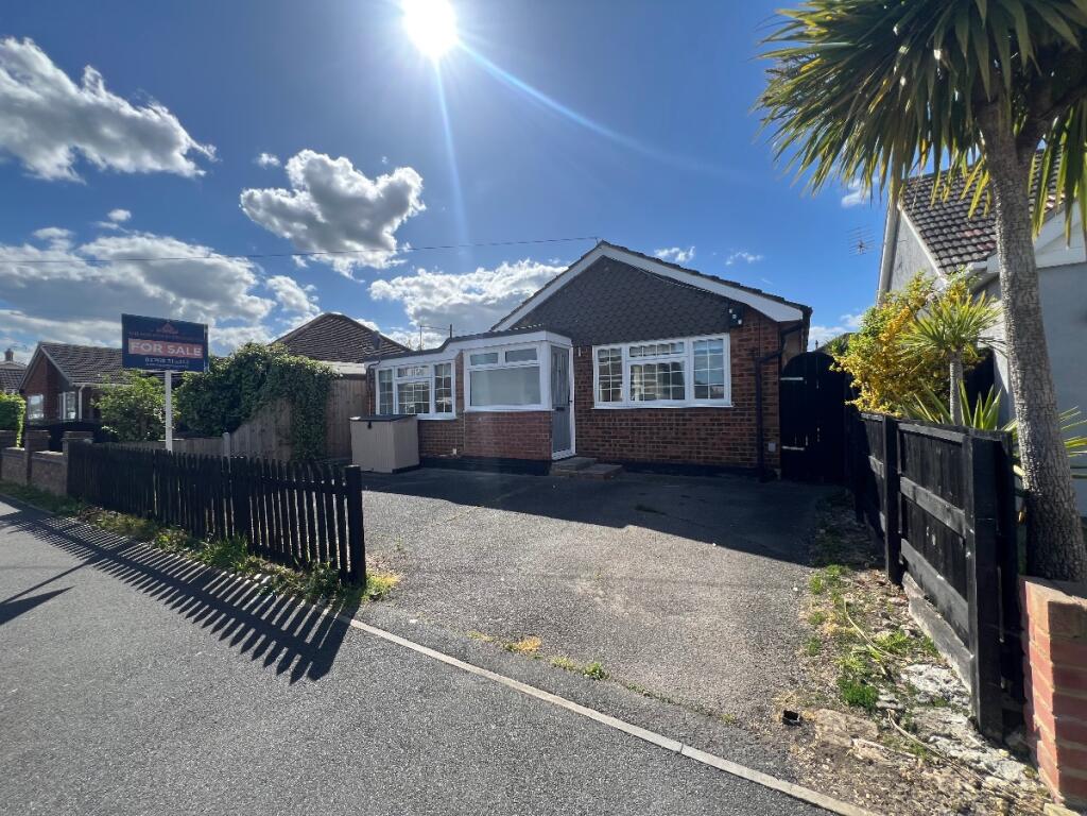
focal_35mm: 13
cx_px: 544
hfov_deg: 106.2
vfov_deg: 89.9
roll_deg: +1.2
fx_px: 408
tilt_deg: -0.4
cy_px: 408
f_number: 1.8
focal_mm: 1.57
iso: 32
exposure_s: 1/1376
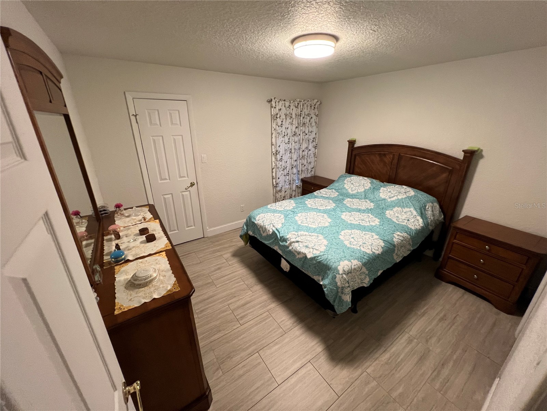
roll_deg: +0.4
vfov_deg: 89.9
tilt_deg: -23.0
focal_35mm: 13
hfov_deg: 106.2
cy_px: 206
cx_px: 274
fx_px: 205
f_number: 1.8
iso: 250
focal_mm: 1.57
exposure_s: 1/60
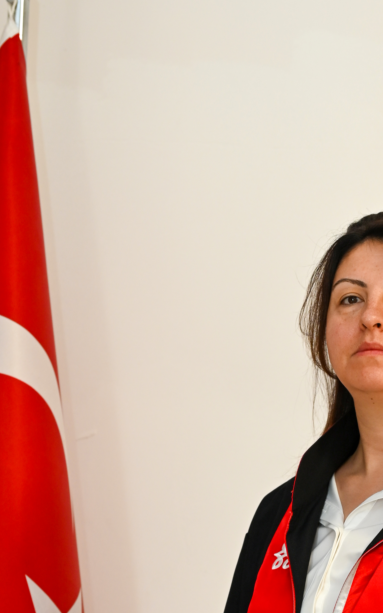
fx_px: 1887
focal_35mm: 113
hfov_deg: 11.5
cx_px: 308
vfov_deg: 18.3
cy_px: 503
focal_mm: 50
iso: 500
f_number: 4
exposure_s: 1/60
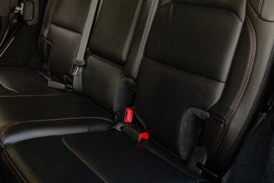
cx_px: 138
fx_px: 350
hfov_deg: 42.7
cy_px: 27
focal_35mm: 46
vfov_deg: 28.4
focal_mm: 24
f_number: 2.8
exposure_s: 1/250
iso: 1250
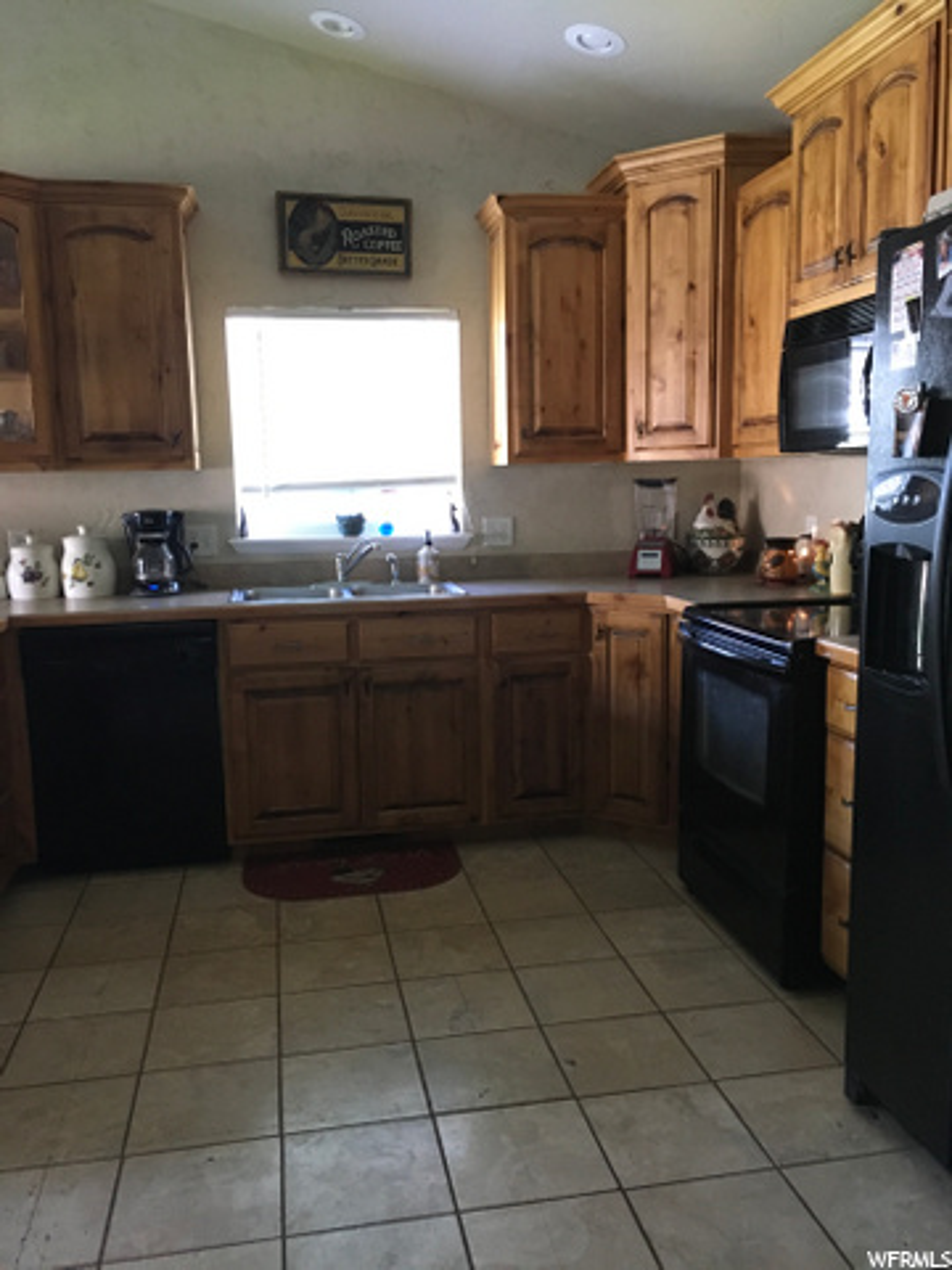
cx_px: 476
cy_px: 635
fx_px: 1063
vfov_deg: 61.7
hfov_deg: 48.2
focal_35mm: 29
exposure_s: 1/30
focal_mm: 4.15
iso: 200
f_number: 2.2
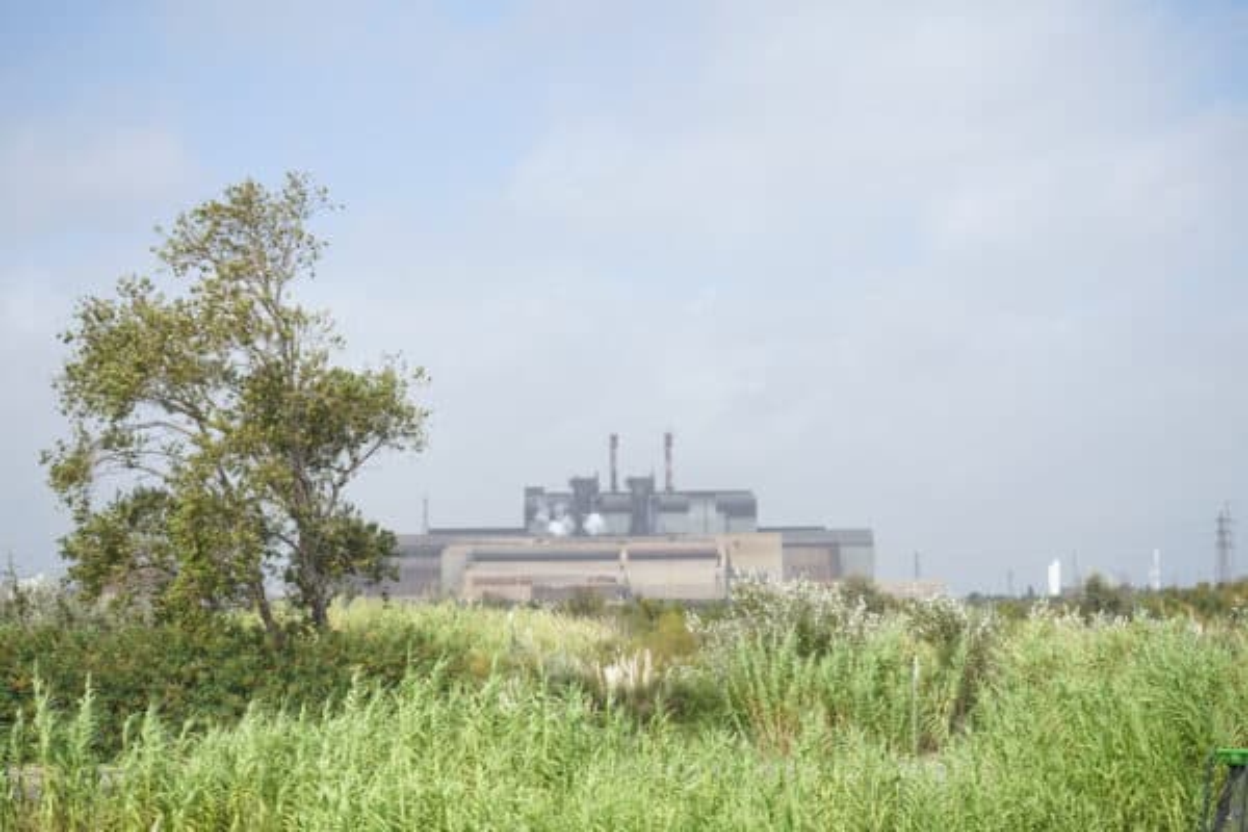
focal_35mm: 70
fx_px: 2426
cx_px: 624
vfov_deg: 19.5
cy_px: 416
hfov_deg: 28.8
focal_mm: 70
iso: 100
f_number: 7.1
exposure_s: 1/250
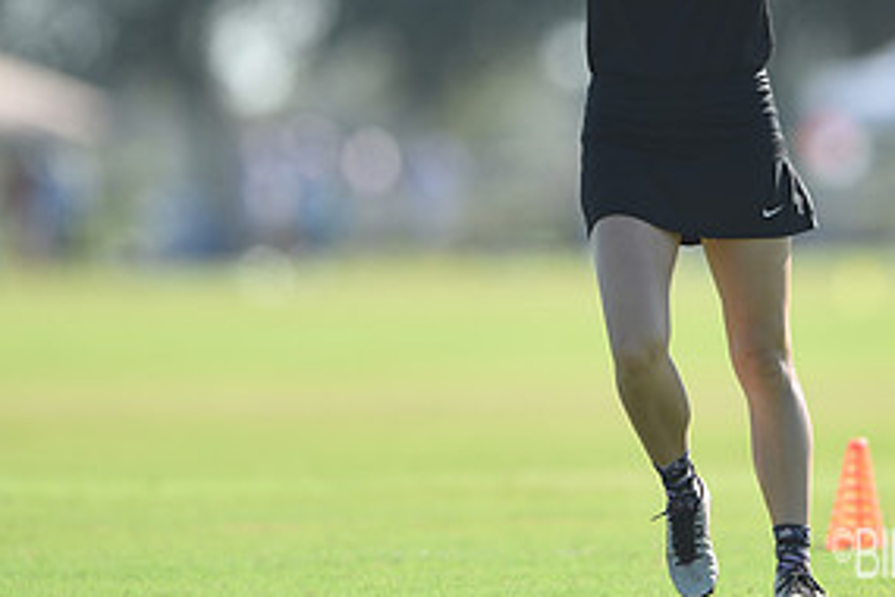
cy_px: 75
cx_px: 631
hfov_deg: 2.5
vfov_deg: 1.7
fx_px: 20211
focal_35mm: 813
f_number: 2.8
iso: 100
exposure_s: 1/1000
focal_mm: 400
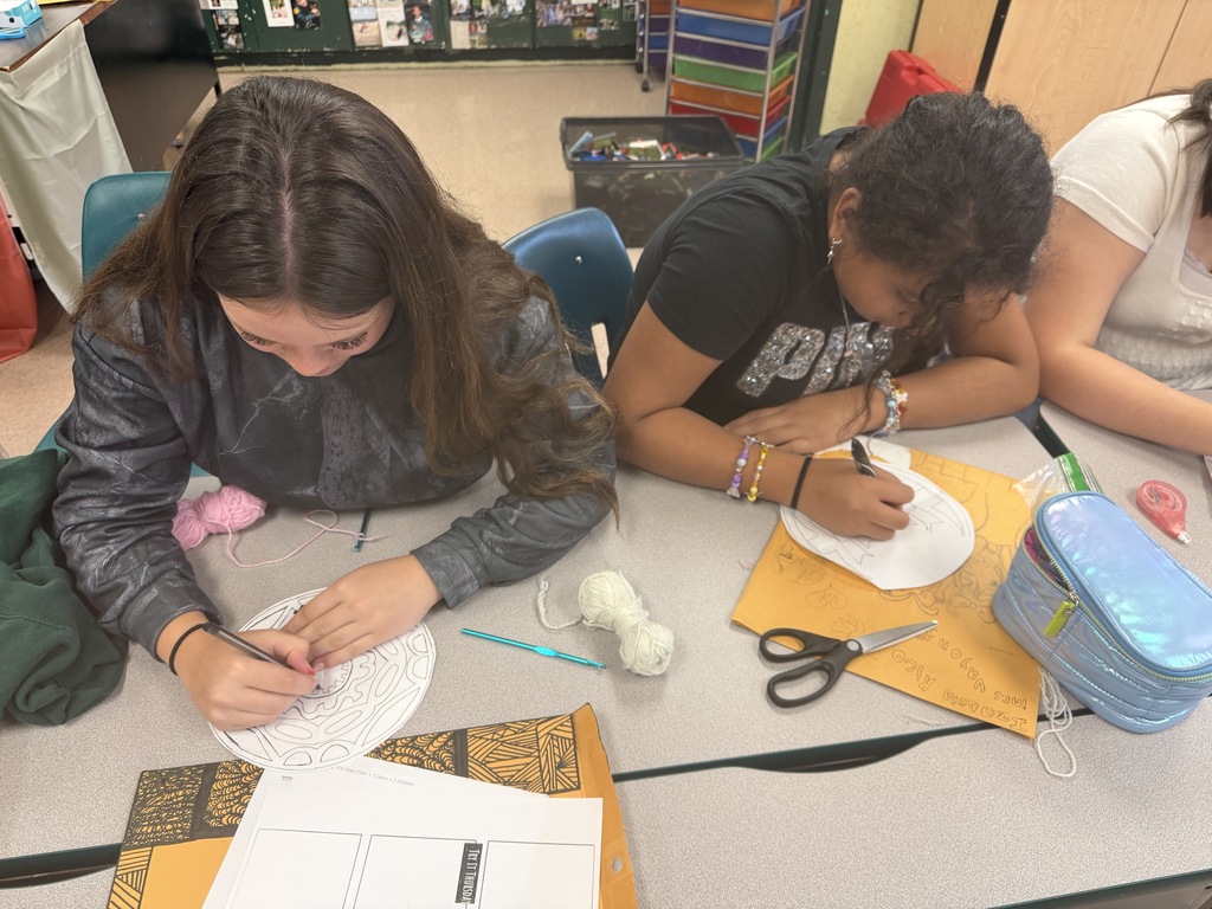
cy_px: 454
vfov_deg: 56.8
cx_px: 606
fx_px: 840
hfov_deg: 71.6
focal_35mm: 24
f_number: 1.78
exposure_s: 1/60
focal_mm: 6.76
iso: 200
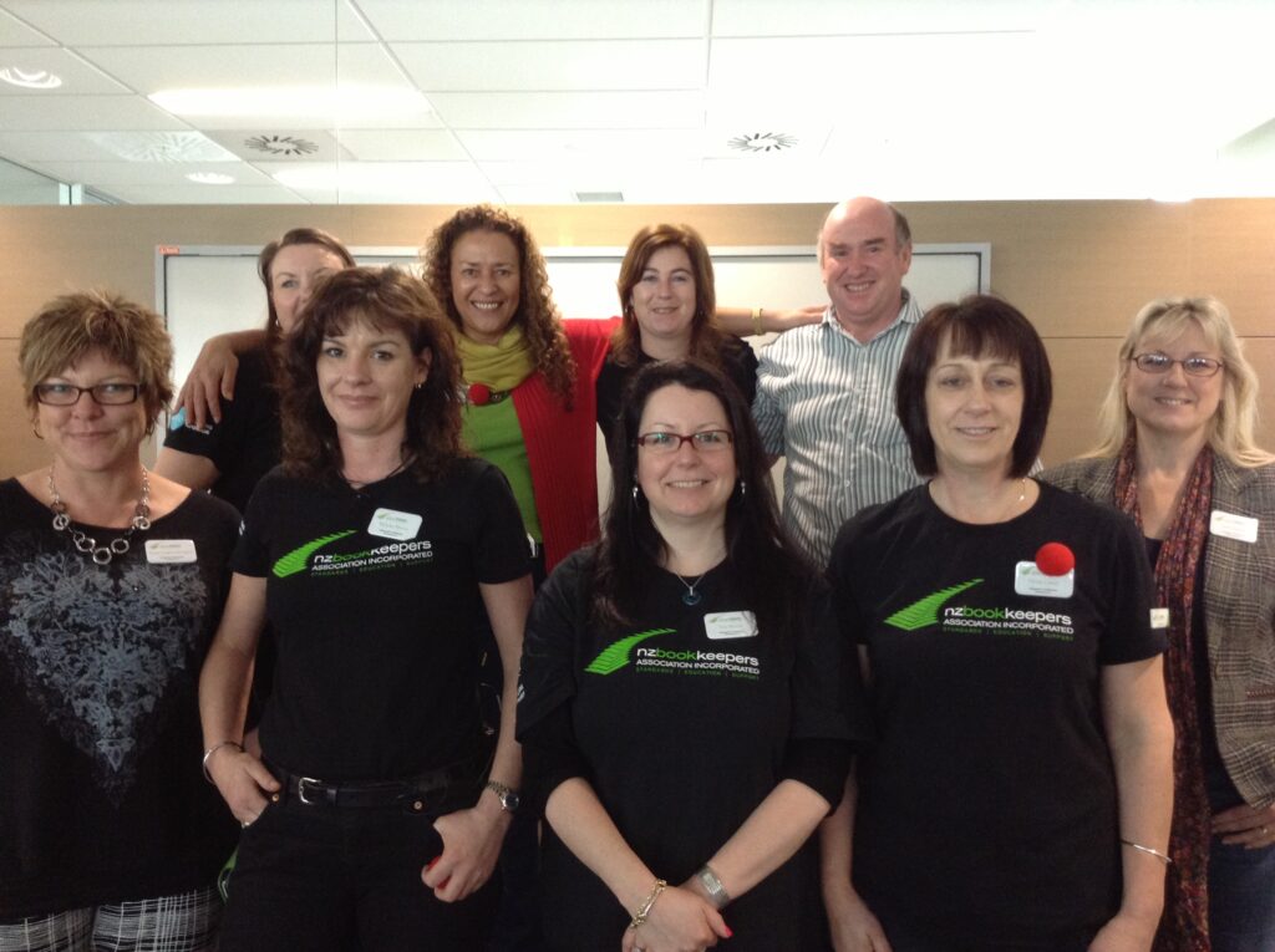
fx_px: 1214
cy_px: 476
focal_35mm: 33
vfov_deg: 42.8
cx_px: 638
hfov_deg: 55.4
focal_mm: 3.3
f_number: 2.4
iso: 125
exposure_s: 1/24
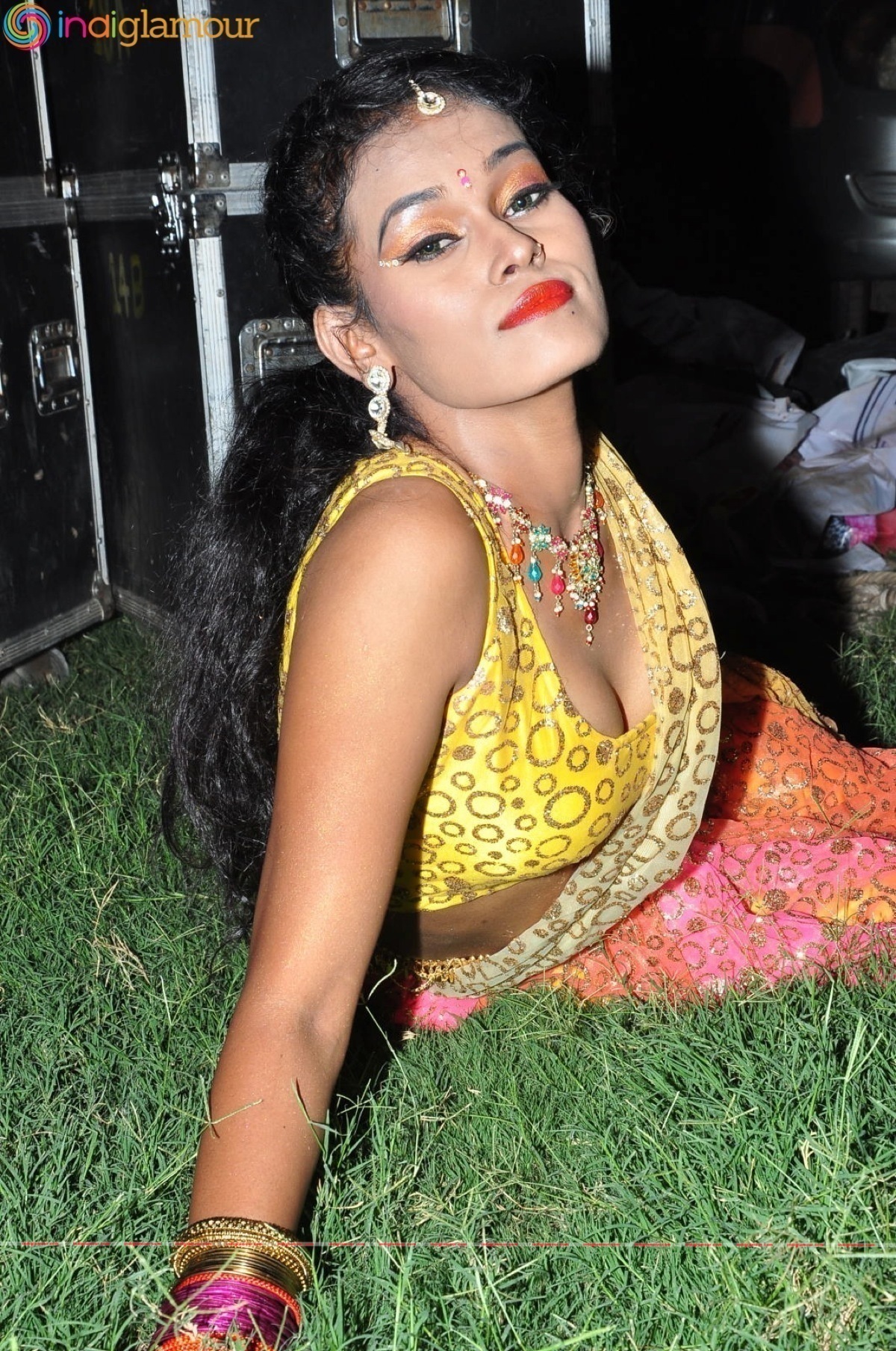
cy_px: 676
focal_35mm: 75
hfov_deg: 18.1
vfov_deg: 27.0
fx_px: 2808
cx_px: 448
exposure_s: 1/125
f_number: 13
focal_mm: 50
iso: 400
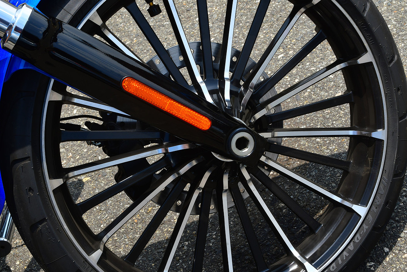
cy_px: 136
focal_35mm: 67
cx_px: 204
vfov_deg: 20.3
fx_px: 758
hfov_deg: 30.1
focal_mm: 45
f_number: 16
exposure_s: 1/100
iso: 200
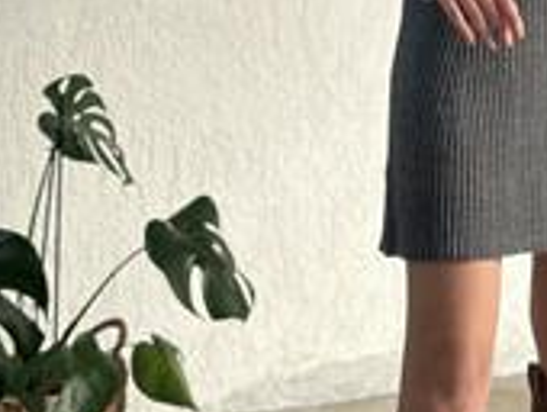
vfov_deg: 11.7
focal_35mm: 120
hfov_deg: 16.2
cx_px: 489
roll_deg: +0.6
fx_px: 1899
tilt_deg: -17.4
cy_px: -251
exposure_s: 1/60
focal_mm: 6.86
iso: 160
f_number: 1.78
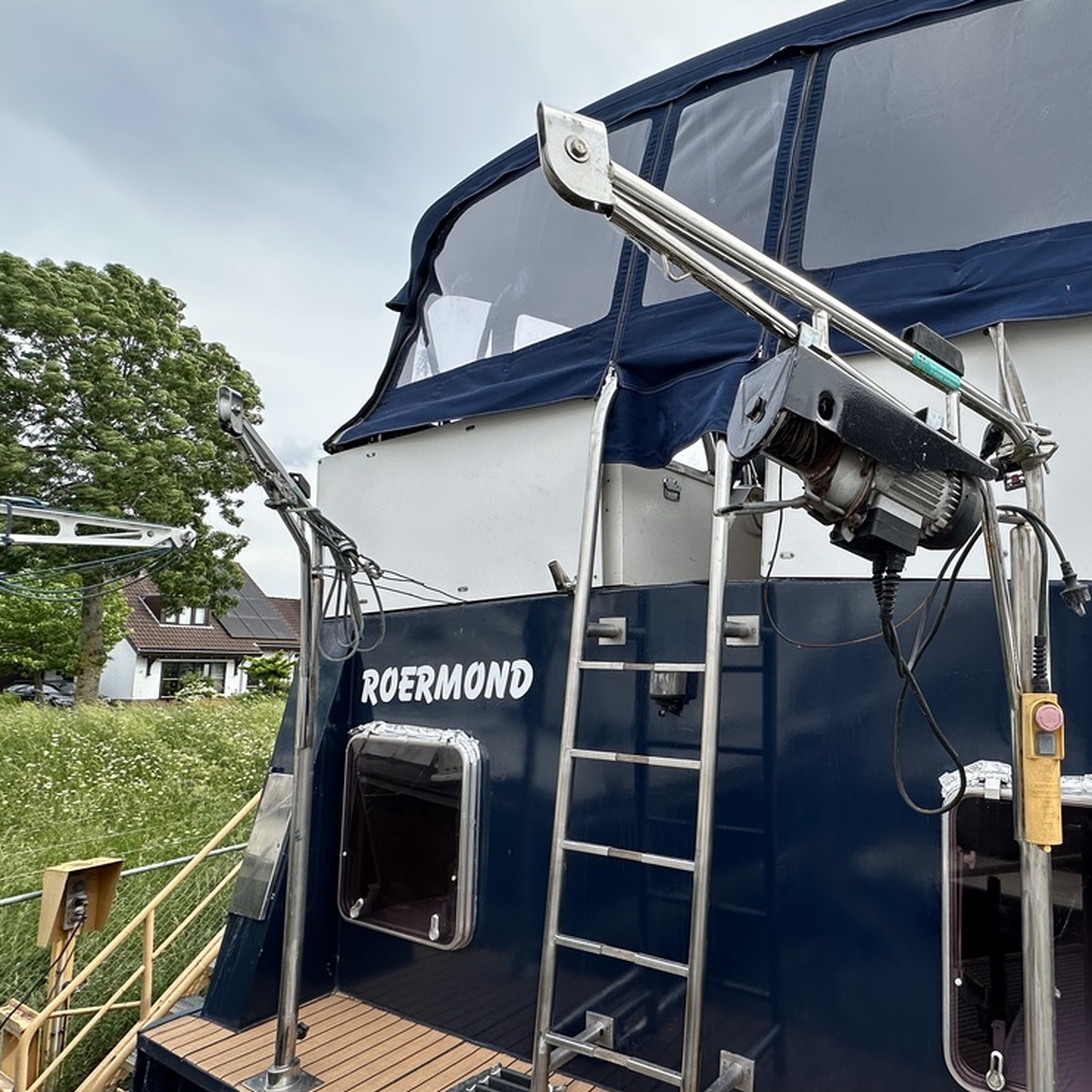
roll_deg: +0.1
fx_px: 714
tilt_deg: +5.6
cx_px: 829
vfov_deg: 74.7
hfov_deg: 69.5
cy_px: 593
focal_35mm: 20
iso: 40
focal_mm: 2.22
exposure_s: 1/796
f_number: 2.2
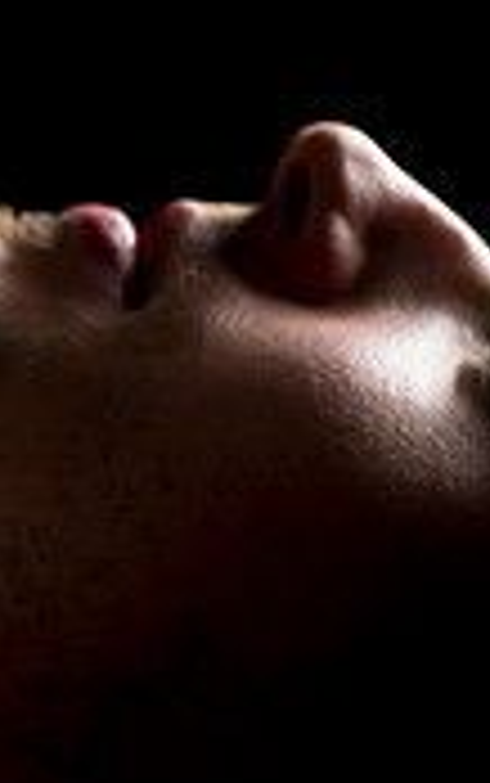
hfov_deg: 7.4
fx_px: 3626
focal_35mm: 170
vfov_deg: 12.3
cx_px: -575
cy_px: 353
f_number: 3.2
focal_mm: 50
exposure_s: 1/320
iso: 800
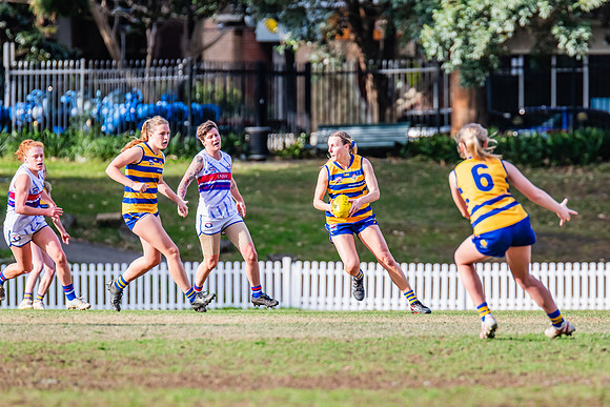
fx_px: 8760
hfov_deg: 4.0
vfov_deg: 2.7
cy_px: 218
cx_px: 371
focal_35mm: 517
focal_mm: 420
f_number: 5.6
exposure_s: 1/1250
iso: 800
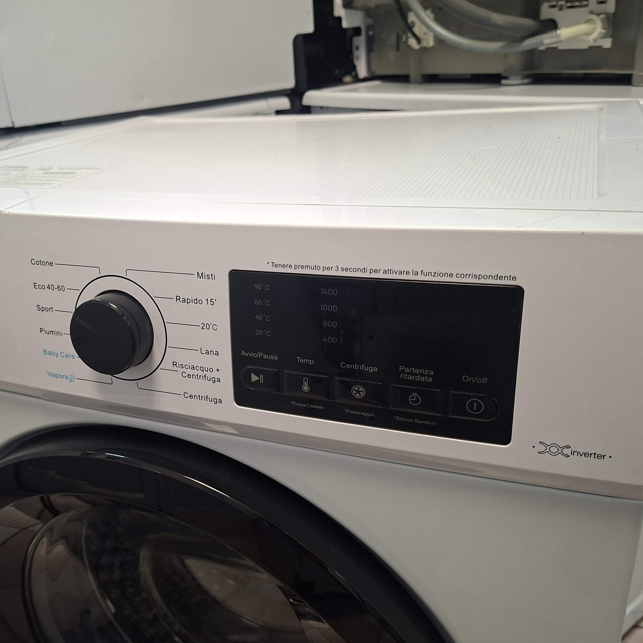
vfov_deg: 54.0
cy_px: 326
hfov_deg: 53.6
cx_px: 249
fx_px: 630
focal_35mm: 30
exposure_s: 1/50
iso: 250
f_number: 1.8
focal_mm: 5.54
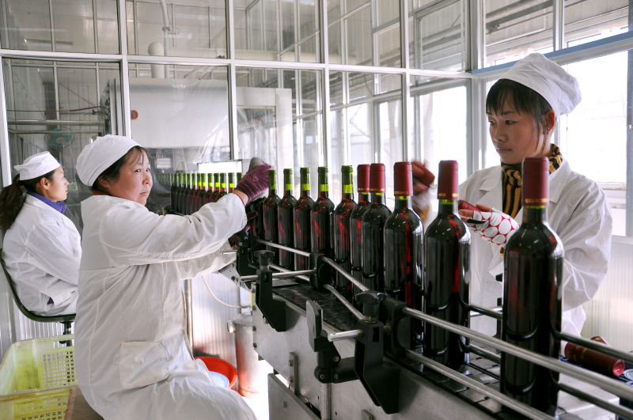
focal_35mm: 32
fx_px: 553
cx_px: 316
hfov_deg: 59.6
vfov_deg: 41.6
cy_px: 210
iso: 200
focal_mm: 21
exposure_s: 1/60
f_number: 4
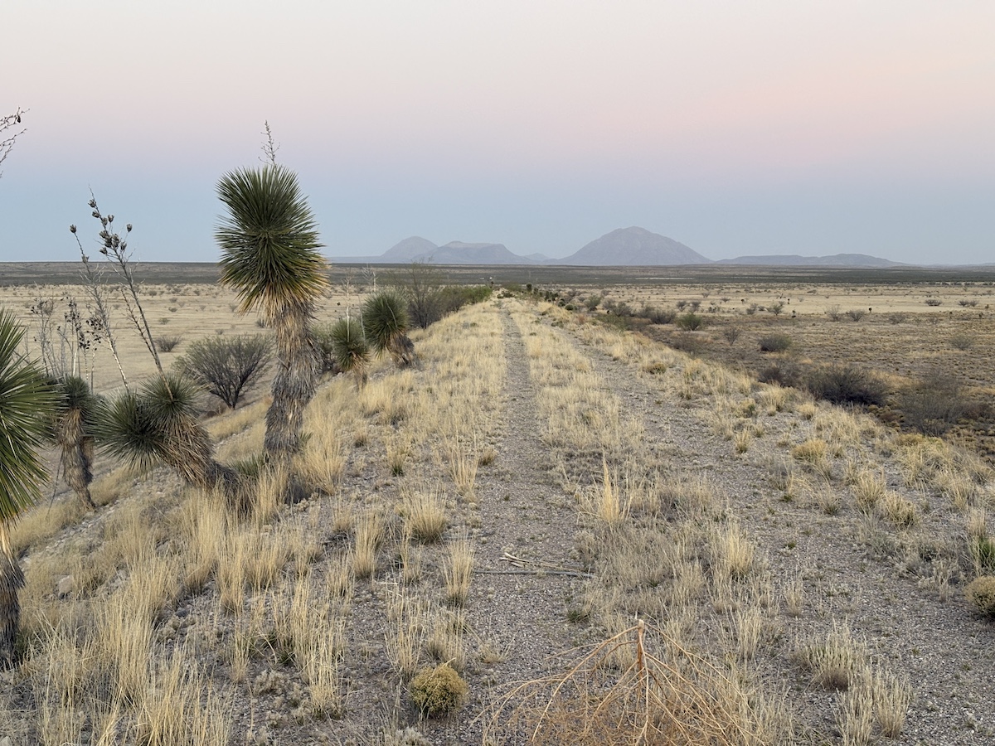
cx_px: 498
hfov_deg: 36.8
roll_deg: +0.4
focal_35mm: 52
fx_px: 1495
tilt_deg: -4.1
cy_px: 373
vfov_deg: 28.0
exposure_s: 1/60
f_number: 1.6
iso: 50
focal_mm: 5.96
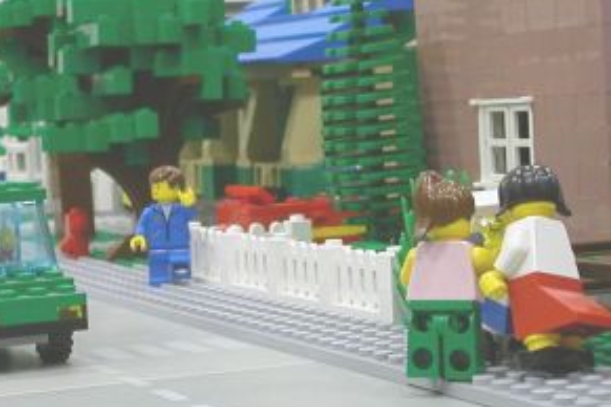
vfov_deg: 13.0
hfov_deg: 19.4
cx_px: 250
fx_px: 1782
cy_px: 185
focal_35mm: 105
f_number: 3.2
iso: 100
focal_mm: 7.5
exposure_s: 1/12
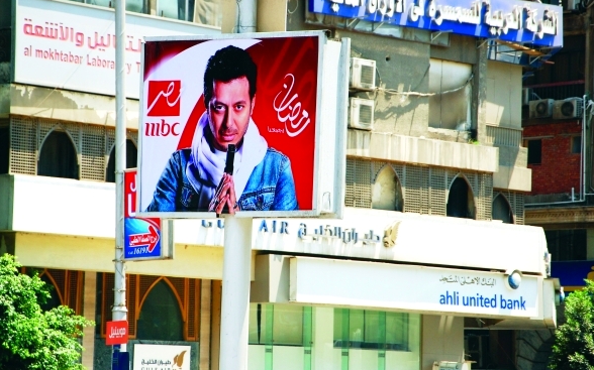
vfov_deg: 8.0
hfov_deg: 12.8
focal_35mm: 163
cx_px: 273
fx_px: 2638
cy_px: 169
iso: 400
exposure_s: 1/640
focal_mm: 98
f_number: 6.3
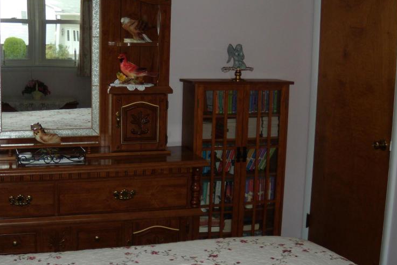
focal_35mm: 52
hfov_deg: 38.0
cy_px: 151
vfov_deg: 26.0
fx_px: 574
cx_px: 159
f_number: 3.6
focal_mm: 6.4
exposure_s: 1/30
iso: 100
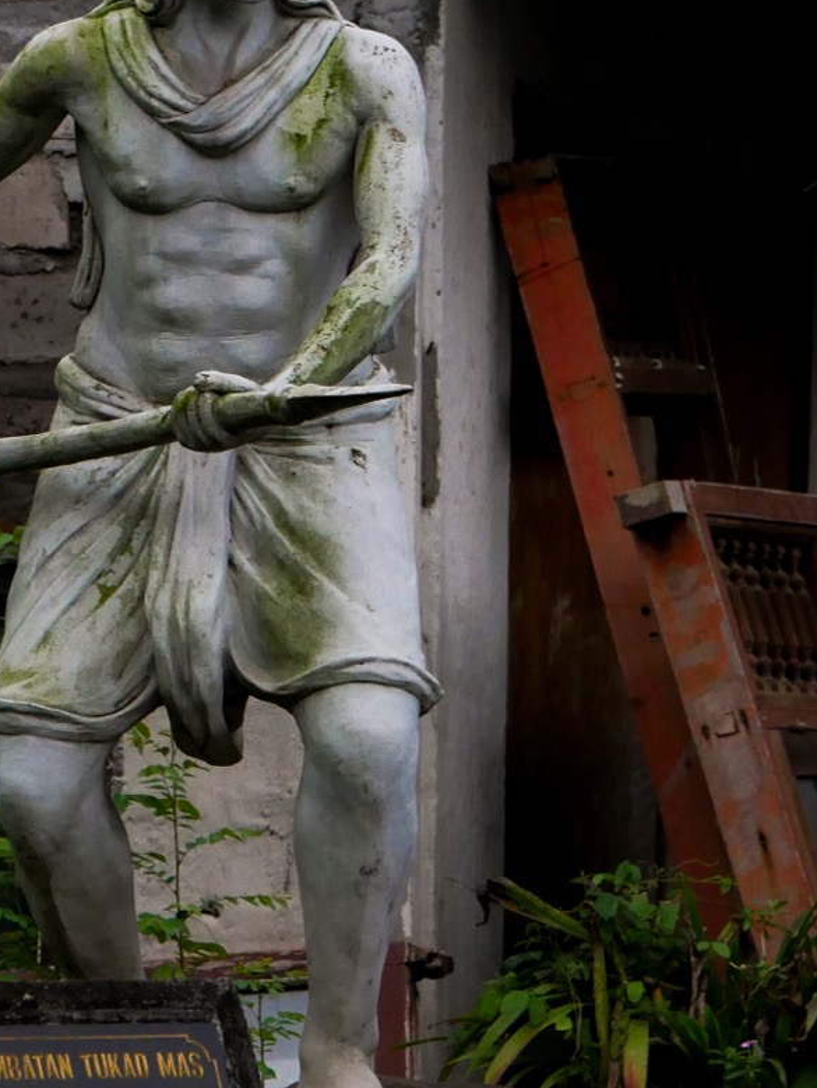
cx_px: -88
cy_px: 374
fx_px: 16633
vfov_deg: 3.7
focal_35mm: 529
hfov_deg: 2.8
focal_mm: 103
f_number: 5.5
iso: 1000
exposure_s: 1/250
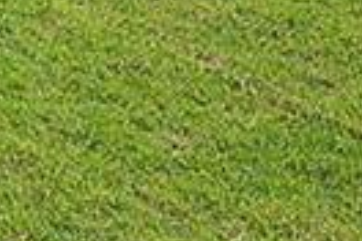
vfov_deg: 6.9
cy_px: -589
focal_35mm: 171
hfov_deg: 8.8
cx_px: -861
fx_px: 1719
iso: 200
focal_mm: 22
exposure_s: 1/160
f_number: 10
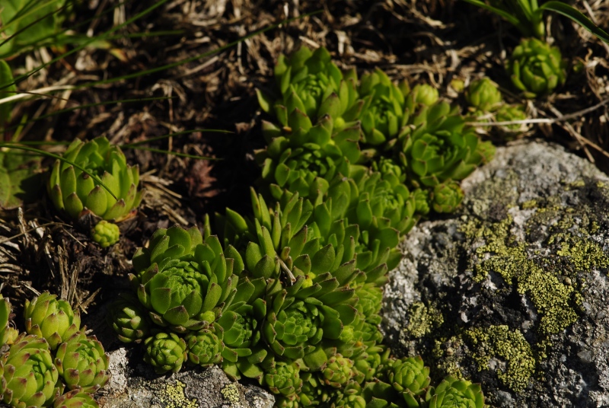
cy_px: 204
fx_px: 2160
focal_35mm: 128
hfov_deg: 16.0
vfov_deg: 10.8
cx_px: 304
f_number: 8
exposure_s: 1/320
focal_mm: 85
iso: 100
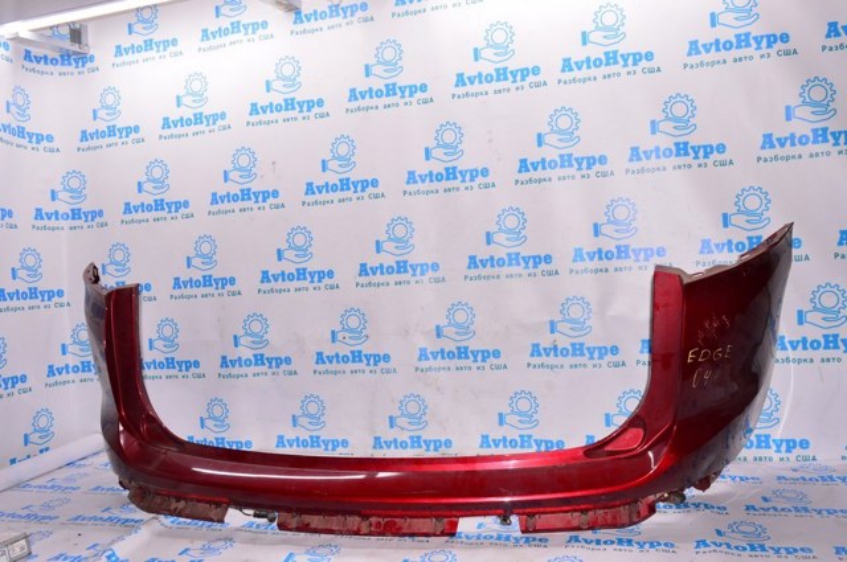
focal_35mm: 27
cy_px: 281
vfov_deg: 47.8
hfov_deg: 67.4
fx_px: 634
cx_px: 424
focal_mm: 18
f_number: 8
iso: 1600
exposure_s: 1/200
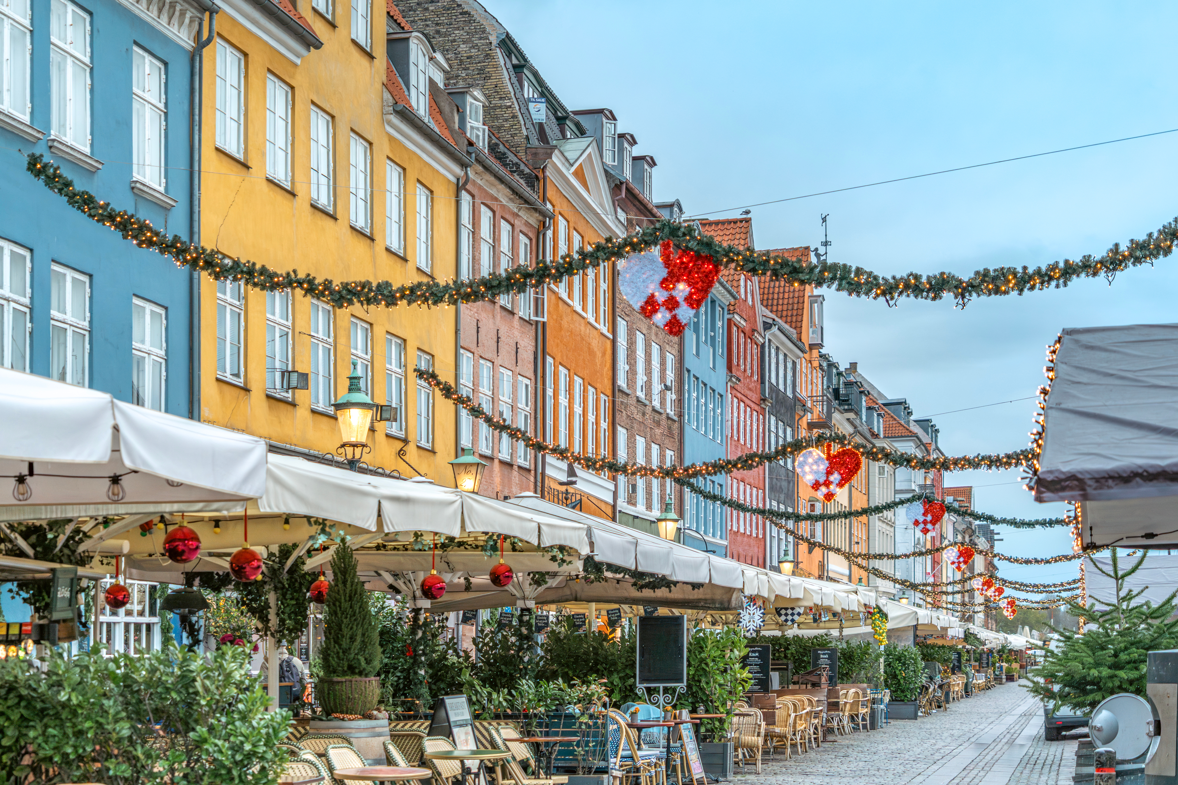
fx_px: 2192
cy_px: 392
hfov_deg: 30.1
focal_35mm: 67
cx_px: 589
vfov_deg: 20.3
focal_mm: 67
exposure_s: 1/200
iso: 800
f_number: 6.3
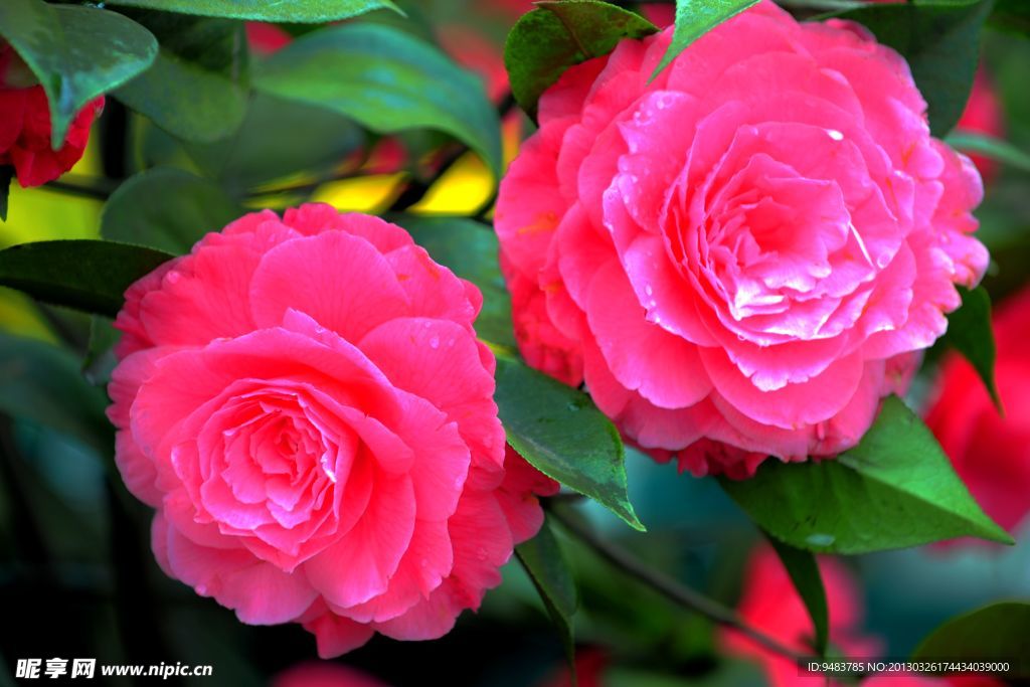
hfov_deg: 10.8
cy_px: 344
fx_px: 5437
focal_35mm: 190
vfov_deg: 7.2
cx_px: 515
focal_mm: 190
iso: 200
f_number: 4.5
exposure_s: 1/80
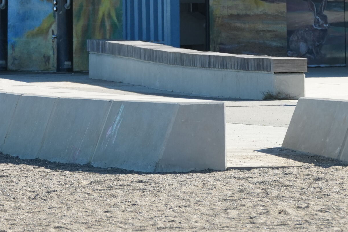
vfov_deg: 1.8
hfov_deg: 2.6
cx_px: 255
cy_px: -9
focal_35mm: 779
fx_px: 7530
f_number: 6.3
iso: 500
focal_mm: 218
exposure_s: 1/800
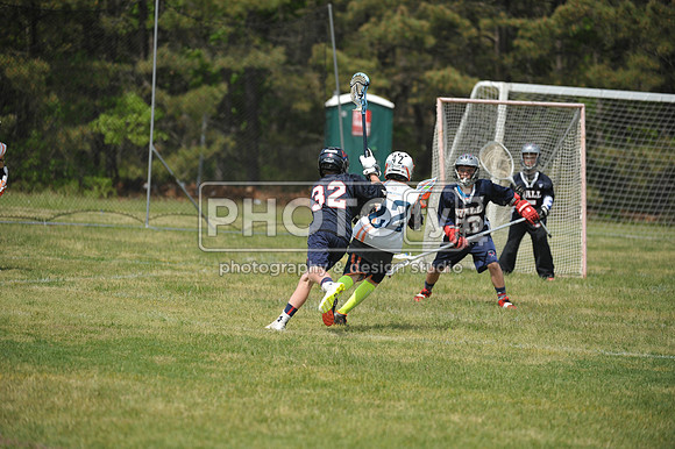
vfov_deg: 5.7
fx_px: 4497
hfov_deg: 8.6
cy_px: 224
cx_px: 338
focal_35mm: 240
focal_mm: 240
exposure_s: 1/5000
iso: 640
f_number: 4
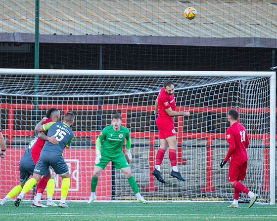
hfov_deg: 2.7
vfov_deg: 2.2
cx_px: 112
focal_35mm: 709
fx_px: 5812
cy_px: 141
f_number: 2.8
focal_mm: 300
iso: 1600
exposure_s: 1/1600
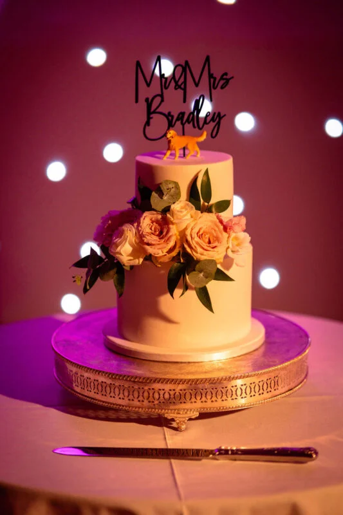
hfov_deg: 16.1
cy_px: 258
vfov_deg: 23.9
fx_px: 1215
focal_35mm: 85
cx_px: 172
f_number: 1.8
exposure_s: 1/200
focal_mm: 85
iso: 1600
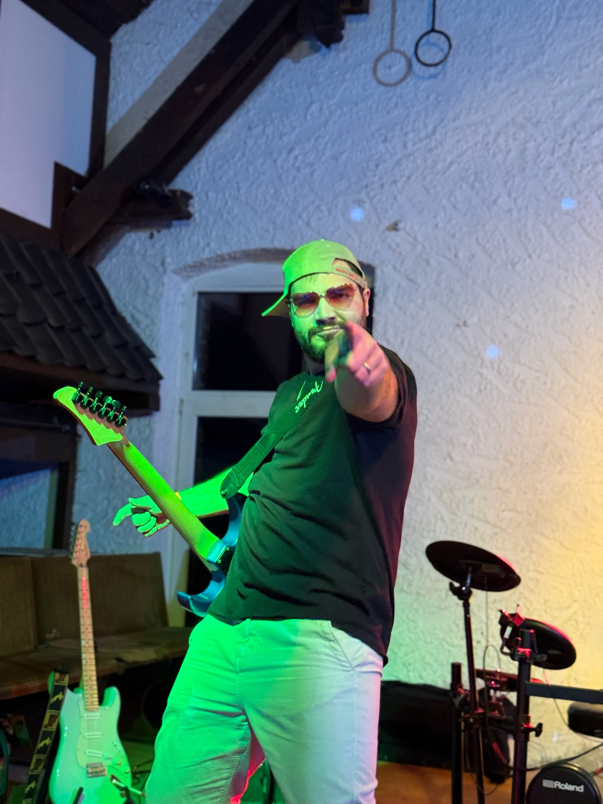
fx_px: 1115
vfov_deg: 39.7
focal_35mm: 48
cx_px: 302
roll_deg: -3.7
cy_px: 402
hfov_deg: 30.3
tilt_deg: +6.2
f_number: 1.78
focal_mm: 6.76
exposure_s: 1/33
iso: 250
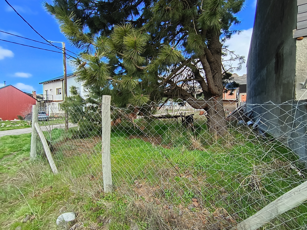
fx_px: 115
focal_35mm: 13
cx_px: 154
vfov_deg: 89.9
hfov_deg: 106.2
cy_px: 115
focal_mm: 1.64
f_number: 2.2
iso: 100
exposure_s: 1/300
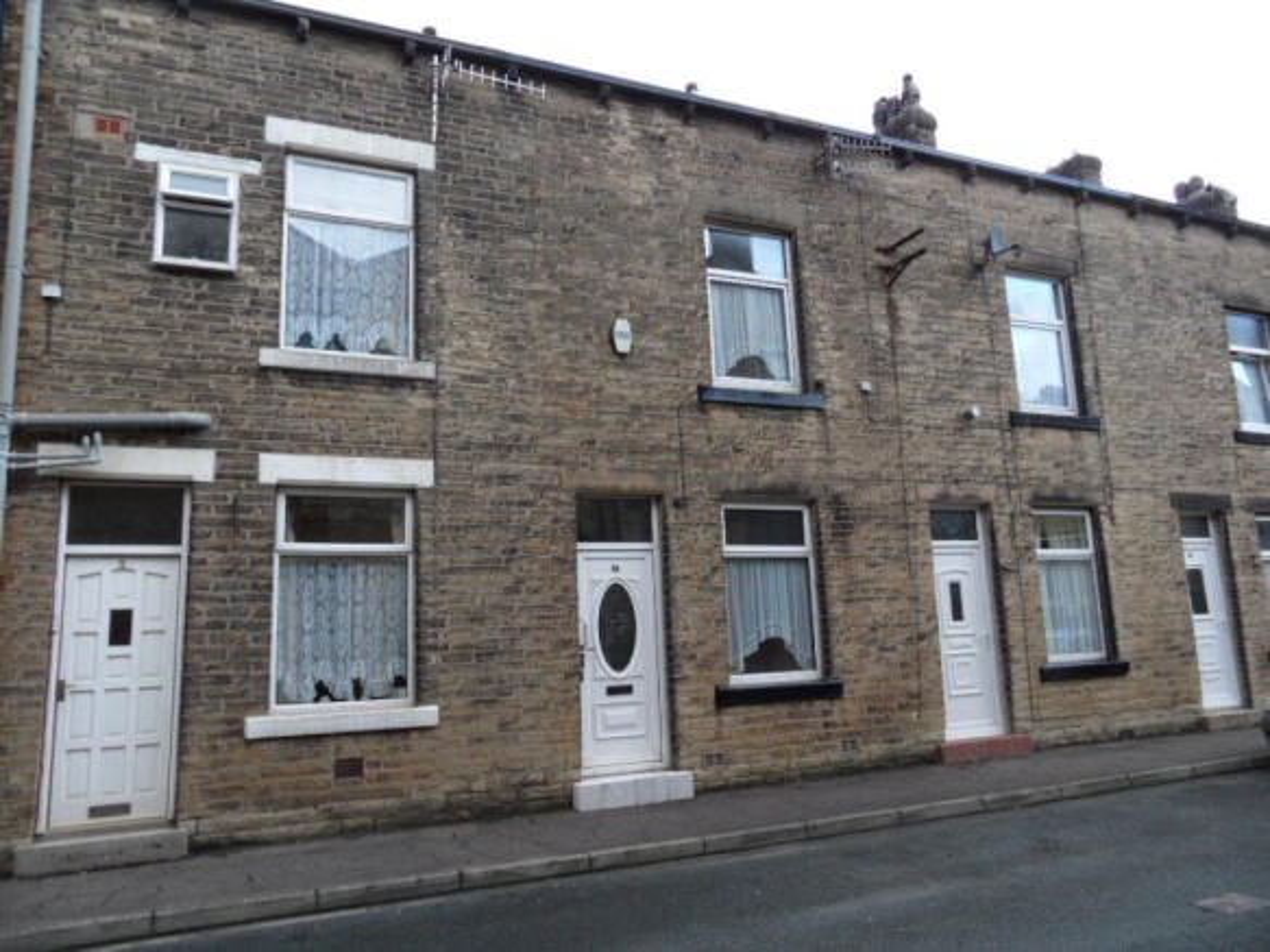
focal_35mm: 24
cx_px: 635
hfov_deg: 71.6
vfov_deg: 56.8
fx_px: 880
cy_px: 476
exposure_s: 1/30
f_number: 3.2
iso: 100
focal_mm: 3.9
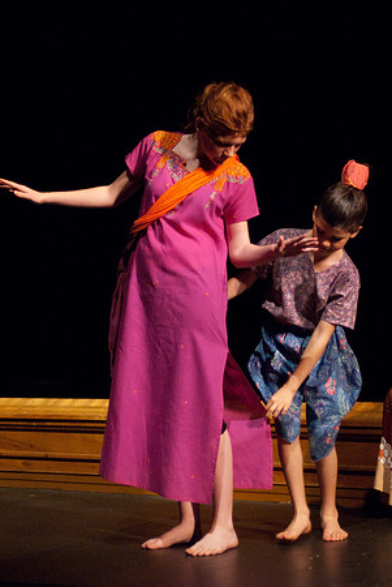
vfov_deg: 27.0
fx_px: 1222
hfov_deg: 18.2
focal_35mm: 75
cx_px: 196
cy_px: 294
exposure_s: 1/160
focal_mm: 50
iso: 1600
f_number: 2.8
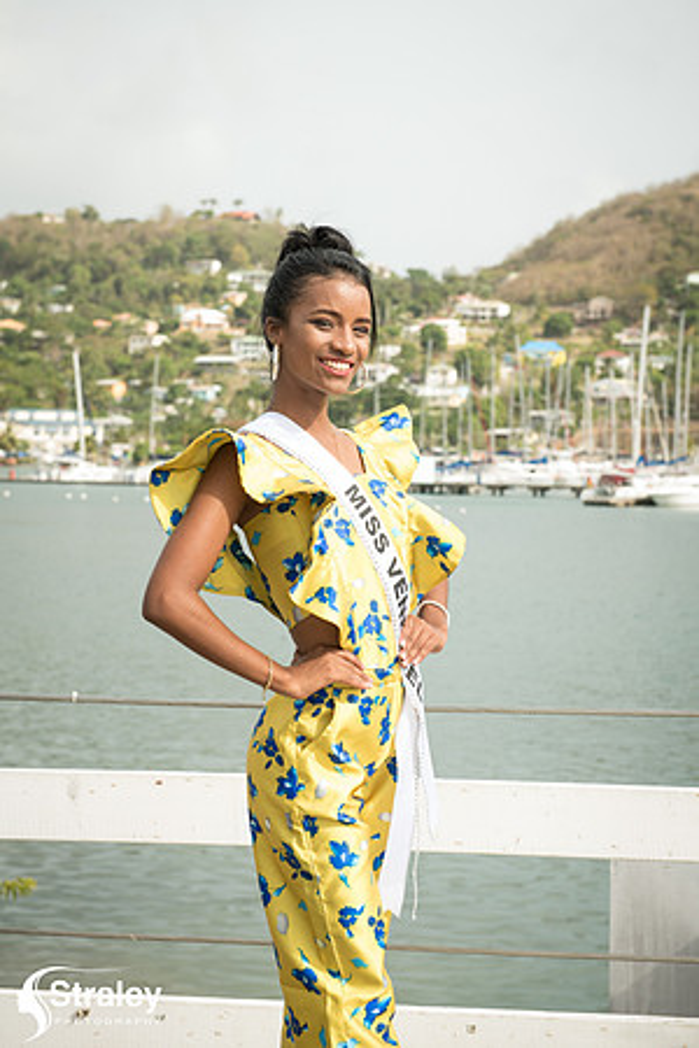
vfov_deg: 28.8
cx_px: 350
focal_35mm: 70
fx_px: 2039
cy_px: 524
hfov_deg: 19.5
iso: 100
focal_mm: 70
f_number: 7.1
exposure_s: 1/160
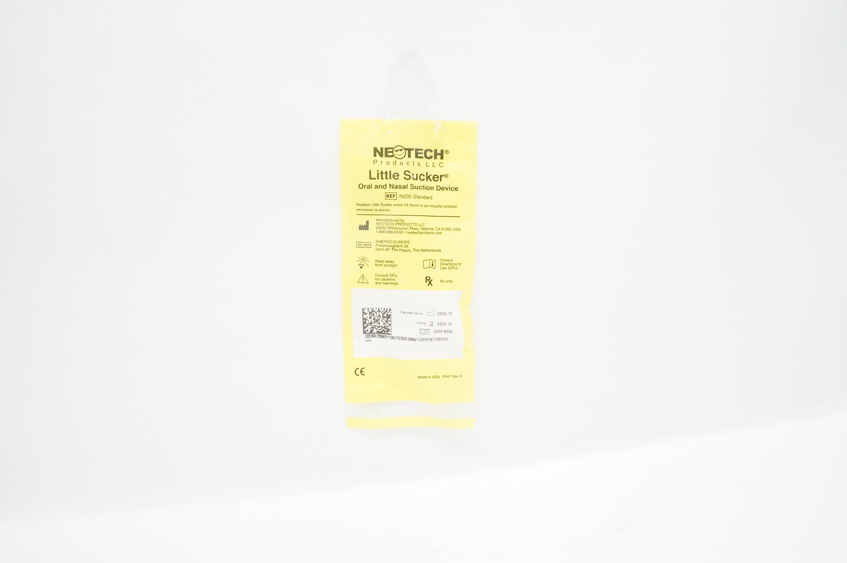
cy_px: 282
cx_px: 424
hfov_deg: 67.4
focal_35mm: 27
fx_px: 635
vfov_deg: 47.8
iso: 800
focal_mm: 18
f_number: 5.6
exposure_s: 1/60
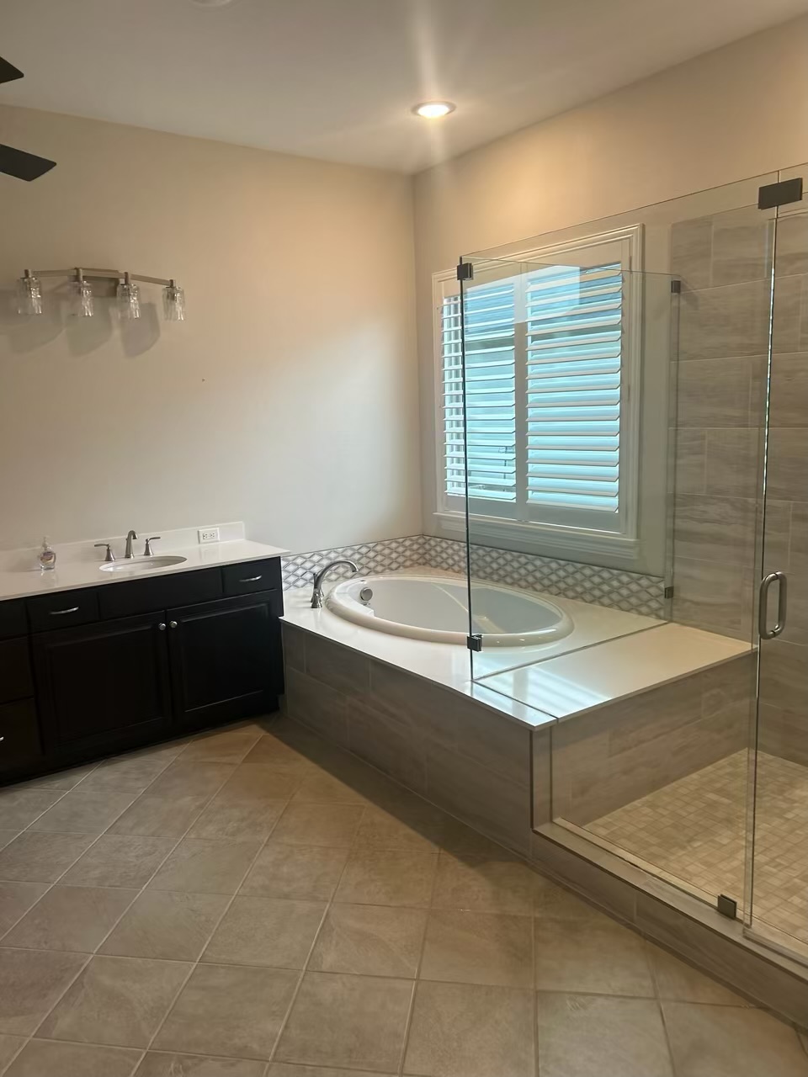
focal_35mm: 26
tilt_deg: -6.5
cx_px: 404
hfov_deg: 53.1
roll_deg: +1.4
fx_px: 809
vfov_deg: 67.3
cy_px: 538
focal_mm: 5.7
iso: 100
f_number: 1.5
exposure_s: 1/120
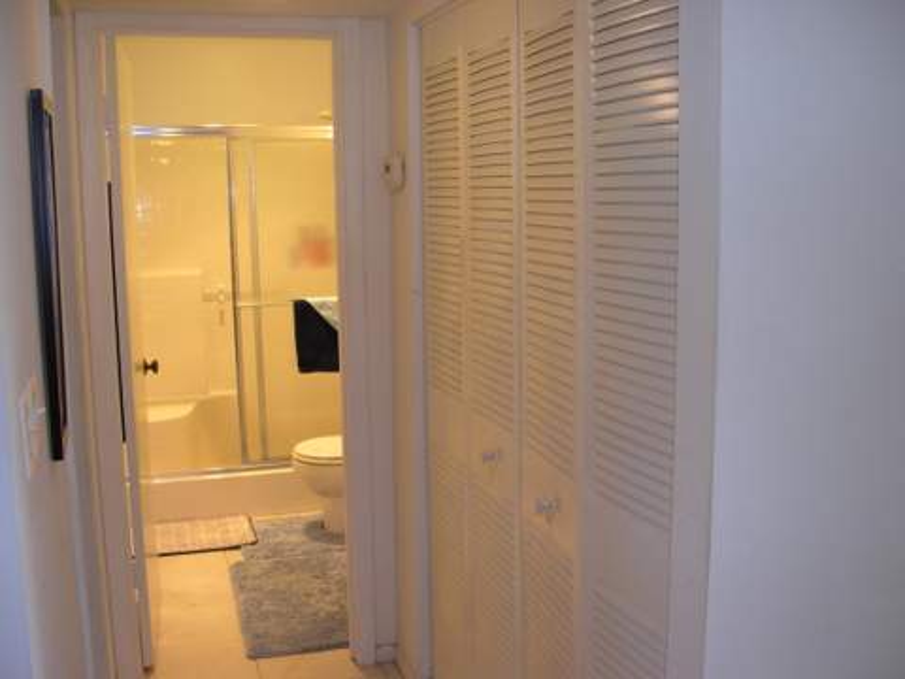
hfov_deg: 49.0
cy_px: 340
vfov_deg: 37.7
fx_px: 993
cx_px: 452
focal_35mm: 38
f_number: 2.8
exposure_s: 1/30
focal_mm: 8
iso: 100
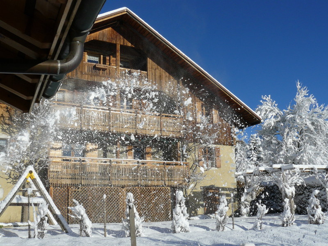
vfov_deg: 39.7
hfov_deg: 51.4
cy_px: 123
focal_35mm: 36
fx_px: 341
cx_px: 164
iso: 100
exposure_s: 1/500
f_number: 7.1
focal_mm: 6
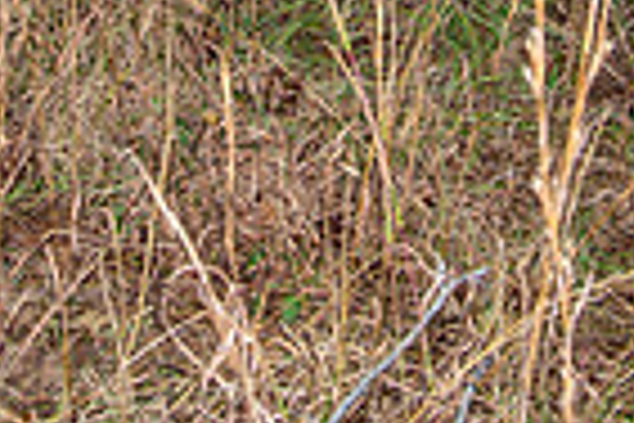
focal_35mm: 99
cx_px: 310
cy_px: -288
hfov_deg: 20.6
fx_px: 1743
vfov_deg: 12.8
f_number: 6.3
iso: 250
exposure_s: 1/160
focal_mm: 24
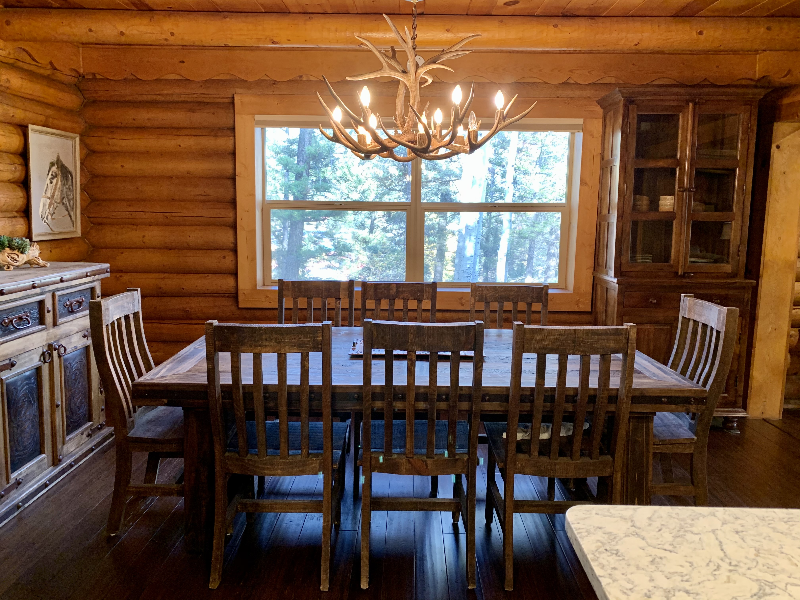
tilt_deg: -8.3
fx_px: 601
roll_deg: -1.2
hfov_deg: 67.3
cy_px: 300
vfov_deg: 53.1
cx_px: 400
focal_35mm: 26
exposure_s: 1/60
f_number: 1.8
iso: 160
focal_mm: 4.25
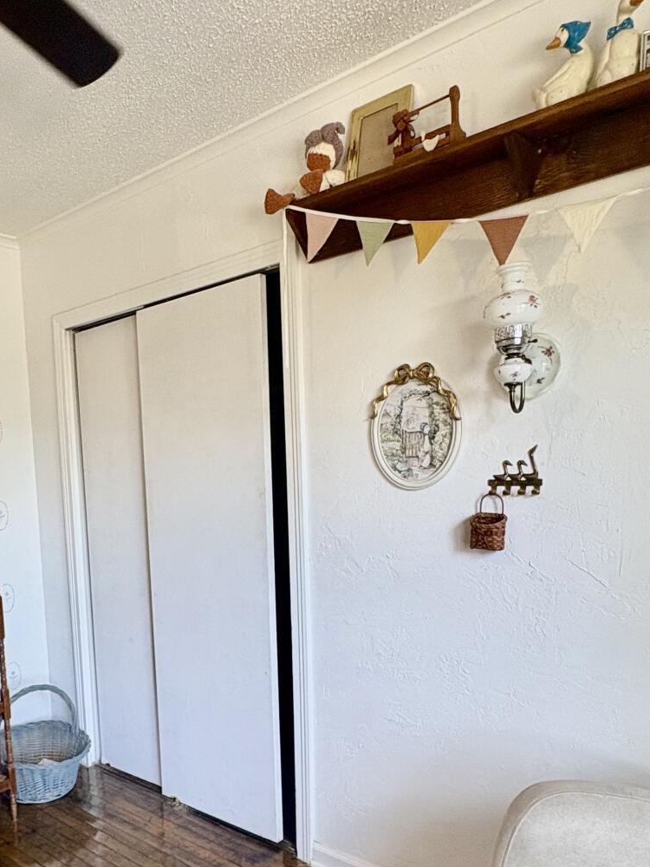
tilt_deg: -6.4
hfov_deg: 48.3
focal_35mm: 28
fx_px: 701
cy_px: 570
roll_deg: +2.4
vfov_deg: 62.1
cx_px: 184
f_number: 2.2
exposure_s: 1/120
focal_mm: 2.22
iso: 125
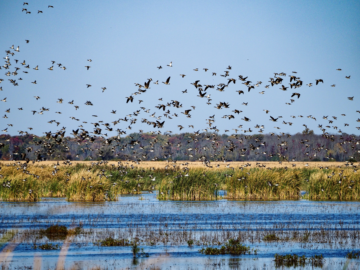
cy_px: 135
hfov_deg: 5.1
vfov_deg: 3.8
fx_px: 4046
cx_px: 180
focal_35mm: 389
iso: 200
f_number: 6.1
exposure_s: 1/1250
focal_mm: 194
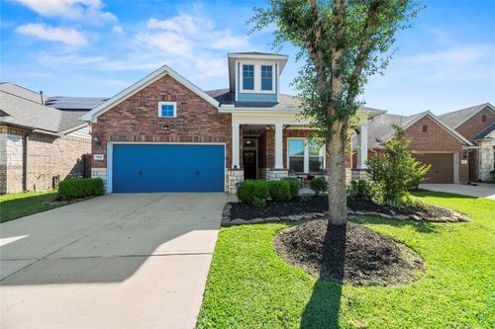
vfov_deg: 81.2
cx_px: 248
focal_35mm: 14
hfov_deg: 104.3
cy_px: 164
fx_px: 192
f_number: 8
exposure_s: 1/160
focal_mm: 14
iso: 100
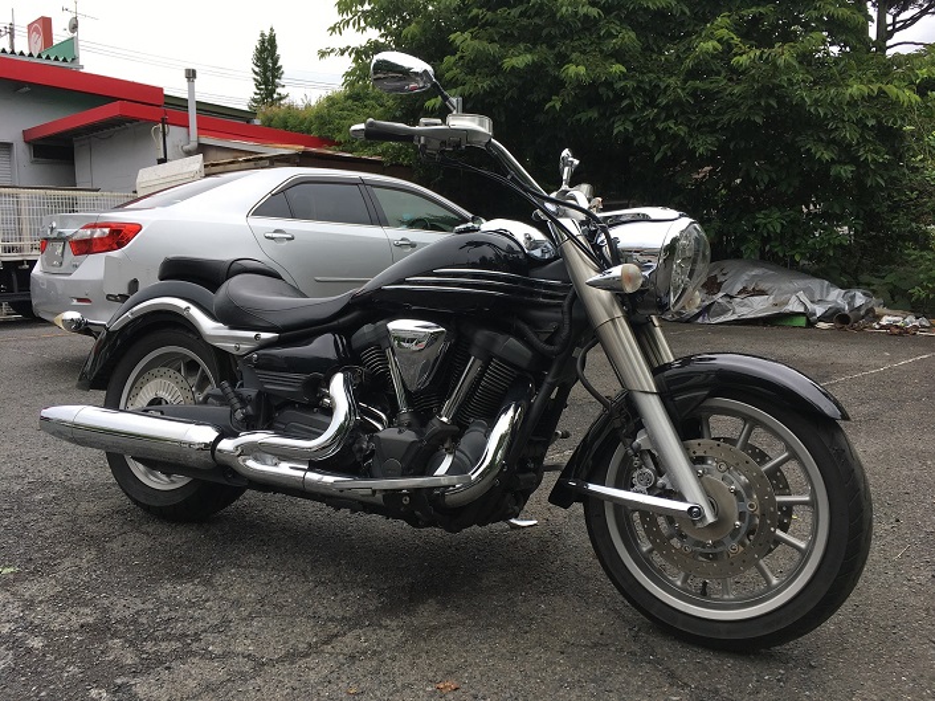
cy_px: 350
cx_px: 468
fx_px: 783
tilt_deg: -8.8
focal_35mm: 29
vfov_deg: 48.2
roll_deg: +0.9
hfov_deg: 61.7
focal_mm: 4.15
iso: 25
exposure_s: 1/503
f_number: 2.2
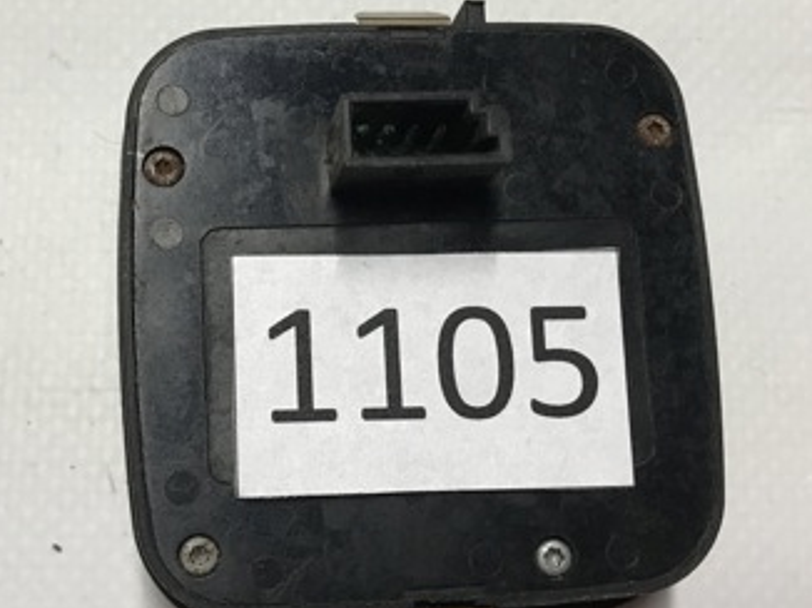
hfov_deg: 34.8
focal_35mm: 55
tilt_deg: -77.6
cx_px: 326
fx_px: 1289
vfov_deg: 26.5
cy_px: 295
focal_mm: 3.99
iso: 25
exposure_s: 1/33
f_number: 1.8
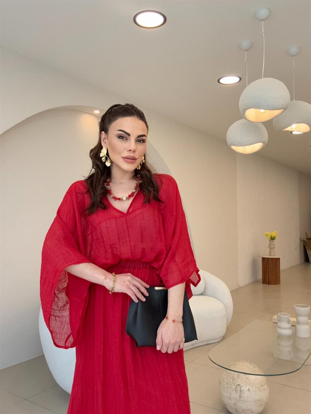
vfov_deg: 60.0
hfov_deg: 46.8
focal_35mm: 30
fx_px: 359
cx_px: 156
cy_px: 207
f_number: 1.9
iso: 40
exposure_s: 1/121
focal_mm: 2.69
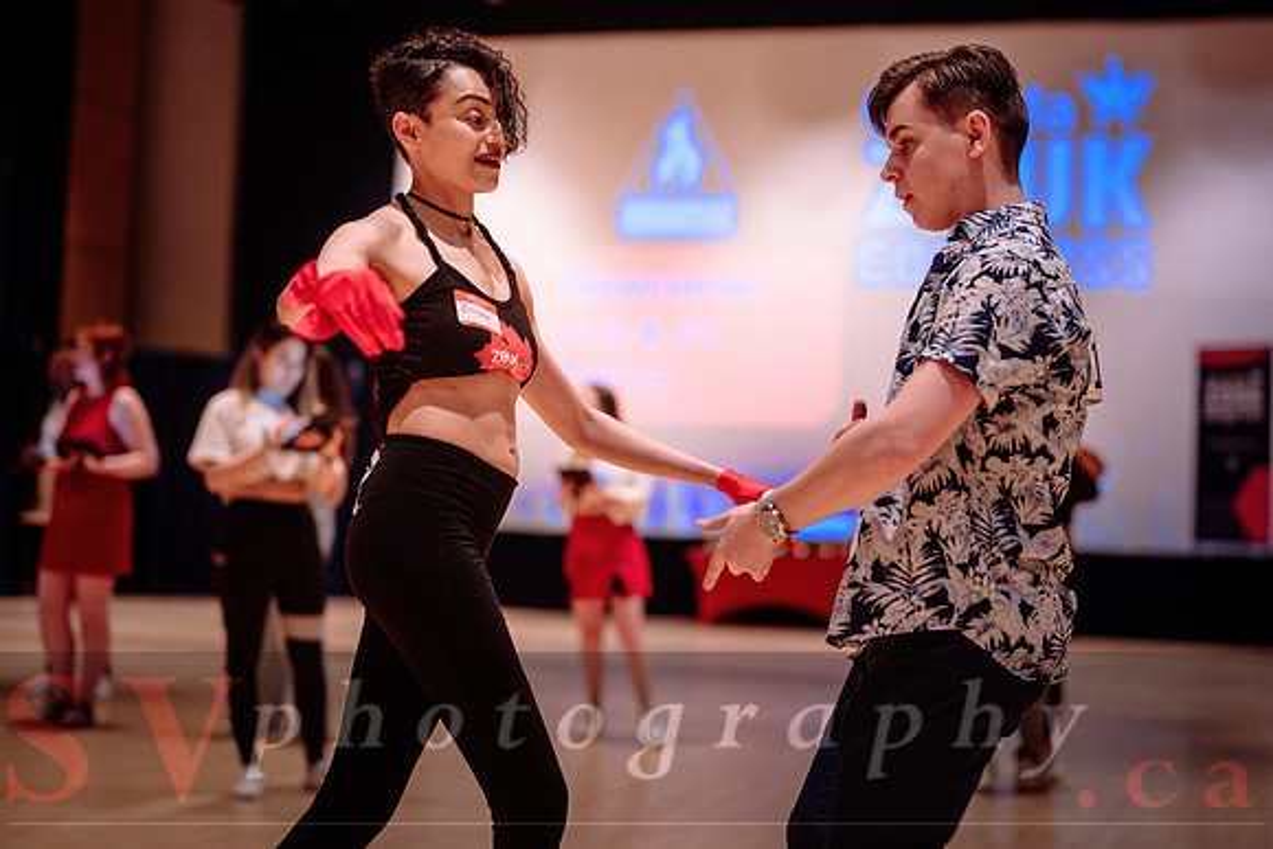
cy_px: 394
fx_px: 2080
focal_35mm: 59
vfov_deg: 23.1
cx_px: 682
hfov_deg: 34.0
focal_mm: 50
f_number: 1.4
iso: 1600
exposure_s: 1/200
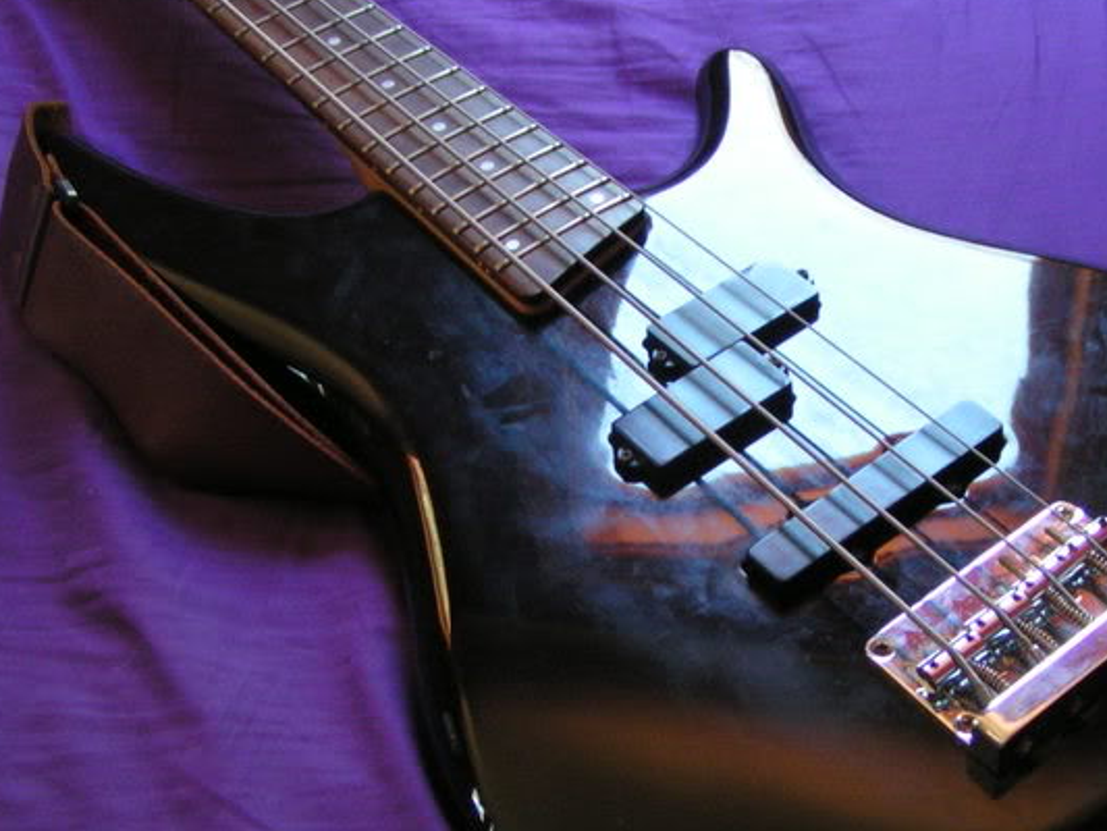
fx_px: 1823
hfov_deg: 33.6
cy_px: 509
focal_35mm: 57
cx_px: 683
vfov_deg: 25.6
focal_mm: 5.8
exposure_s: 1/25
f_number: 2.8
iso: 200
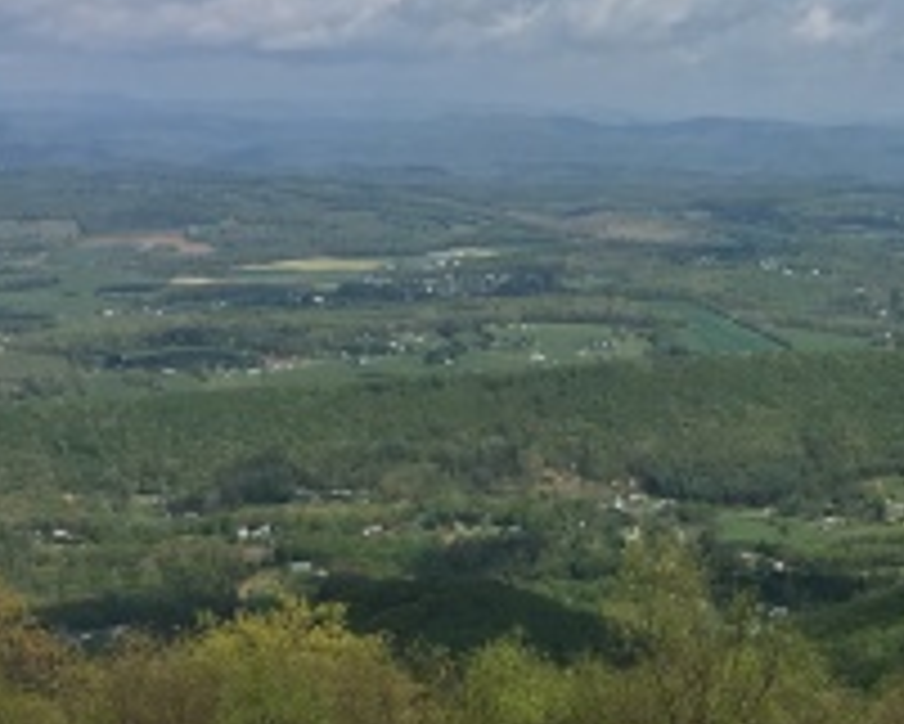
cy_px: 782
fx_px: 2409
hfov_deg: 20.4
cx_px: 958
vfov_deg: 16.6
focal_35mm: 90
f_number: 2.2
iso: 25
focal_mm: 4.15
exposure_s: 1/1672
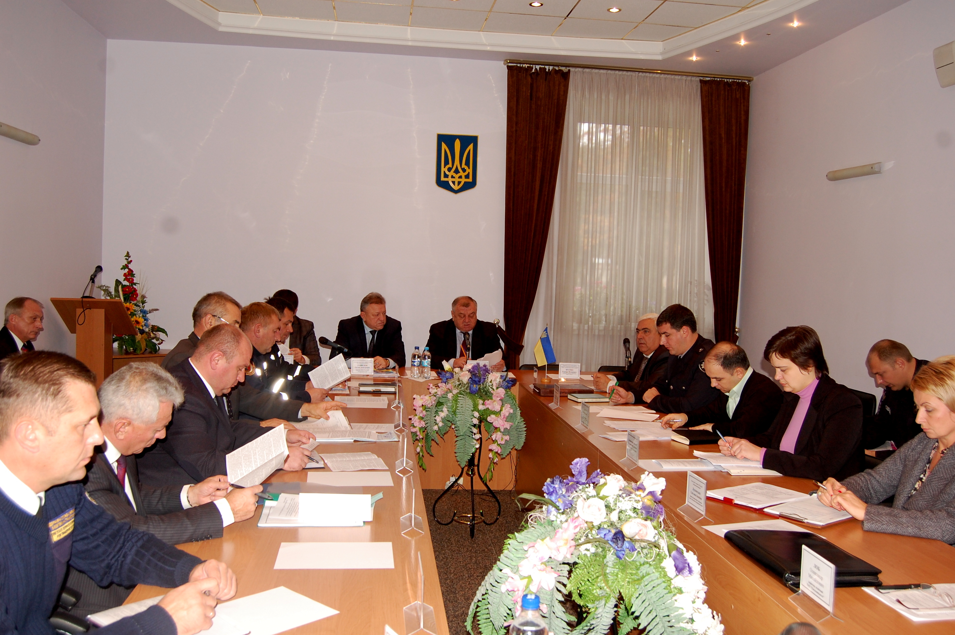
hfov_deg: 57.3
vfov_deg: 39.9
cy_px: 318
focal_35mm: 33
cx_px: 478
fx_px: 875
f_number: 5
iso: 400
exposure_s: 1/60
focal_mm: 22
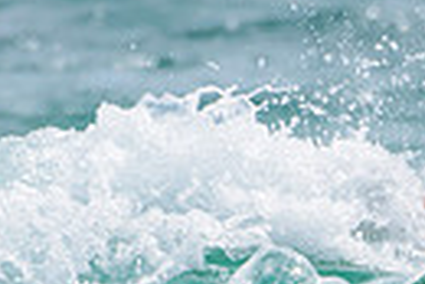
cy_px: 454
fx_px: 32383
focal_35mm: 2740
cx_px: 753
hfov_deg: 0.8
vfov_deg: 0.5
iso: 160
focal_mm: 500
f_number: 5.6
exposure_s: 1/2000
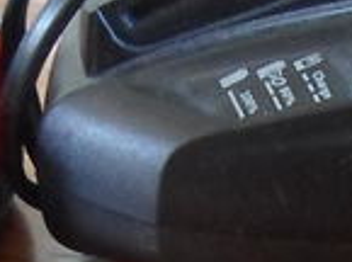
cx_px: 495
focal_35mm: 173
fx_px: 1755
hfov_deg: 11.1
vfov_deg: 8.1
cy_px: 522
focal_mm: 4.5
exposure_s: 1/8
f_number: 2.5
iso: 400
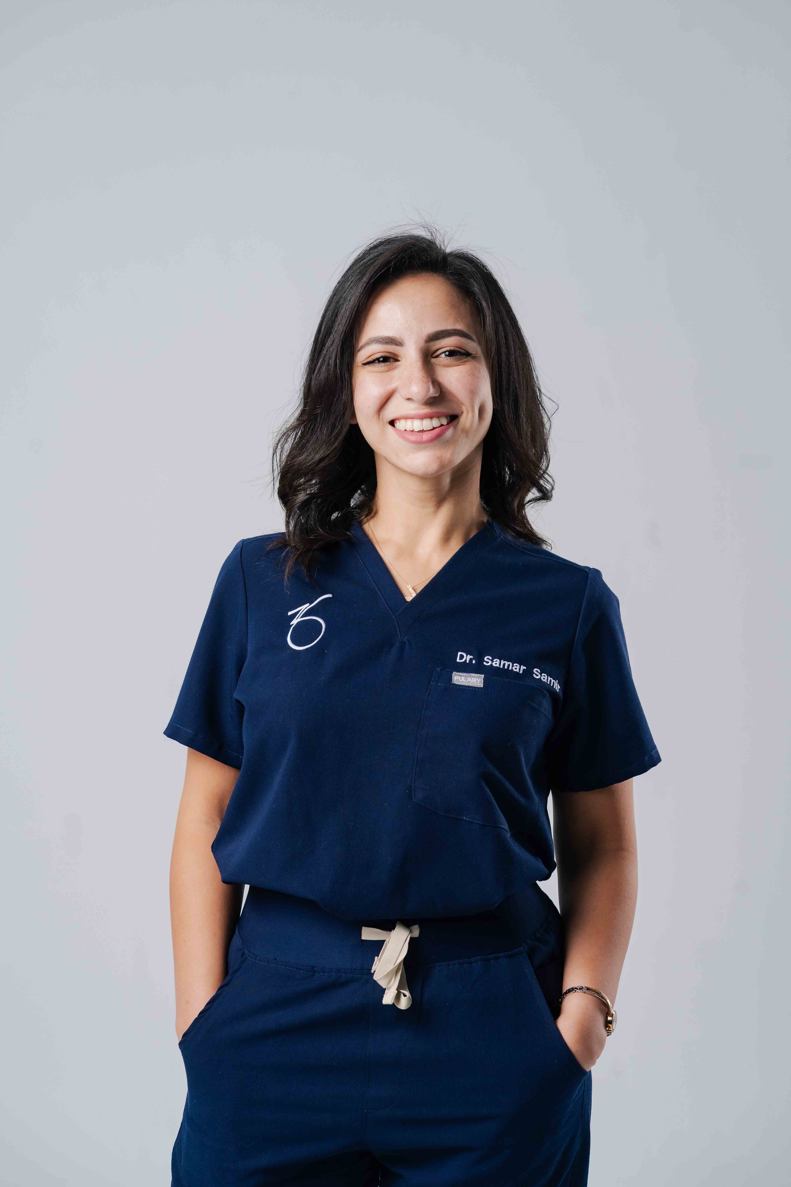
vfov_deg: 23.9
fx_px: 2801
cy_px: 594
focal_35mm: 85
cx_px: 396
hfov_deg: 16.1
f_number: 6.3
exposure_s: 1/250
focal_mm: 85
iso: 1000
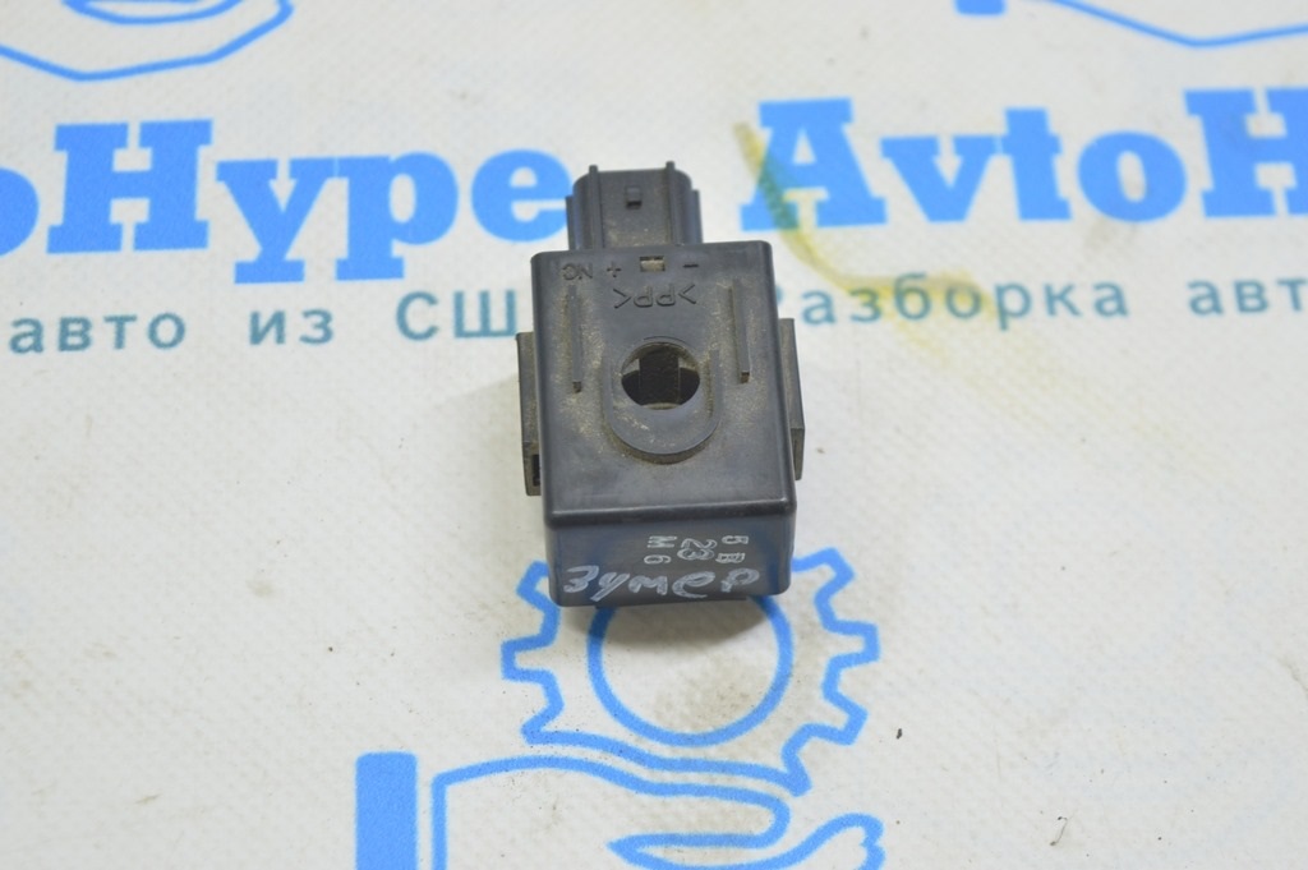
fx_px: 2995
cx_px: 654
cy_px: 435
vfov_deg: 16.5
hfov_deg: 24.6
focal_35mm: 82
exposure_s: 1/15
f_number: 5.6
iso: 400
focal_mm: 55
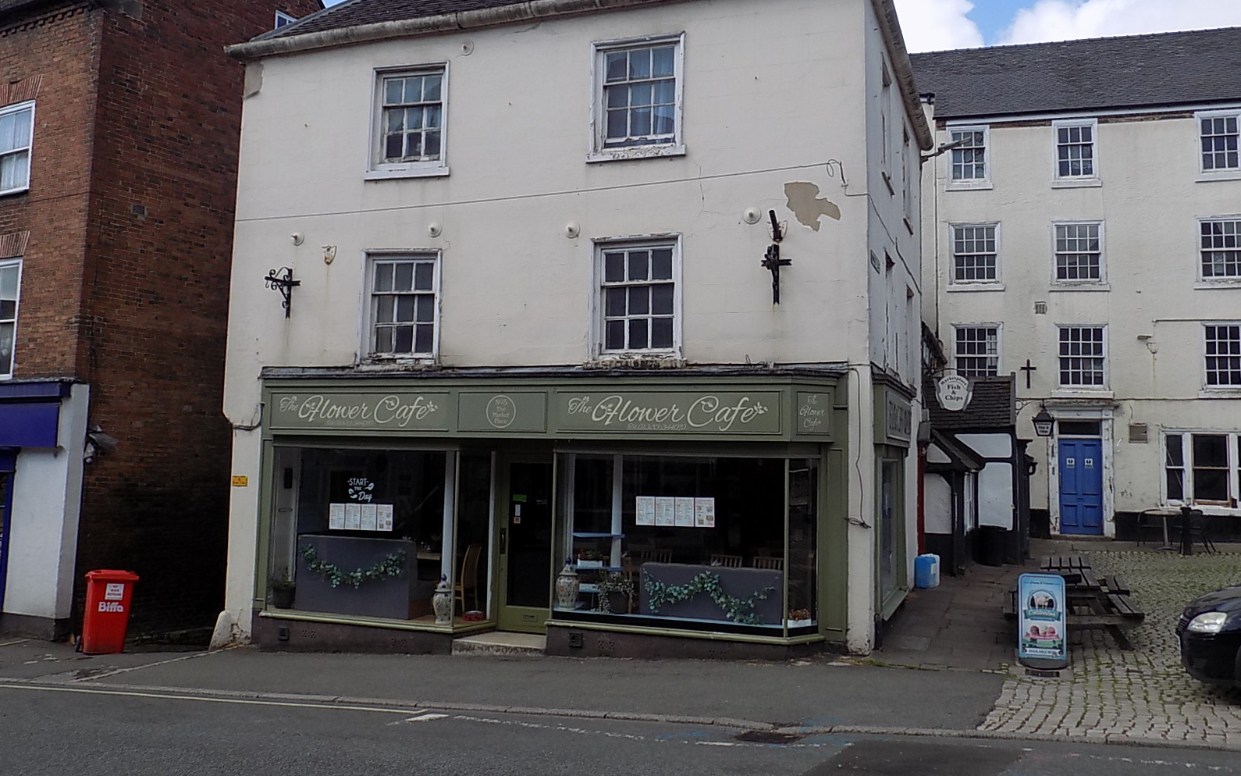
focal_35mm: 32
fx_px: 1082
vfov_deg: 39.3
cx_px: 621
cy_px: 326
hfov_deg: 59.7
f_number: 3.3
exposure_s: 1/640
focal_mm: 5.3
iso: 80
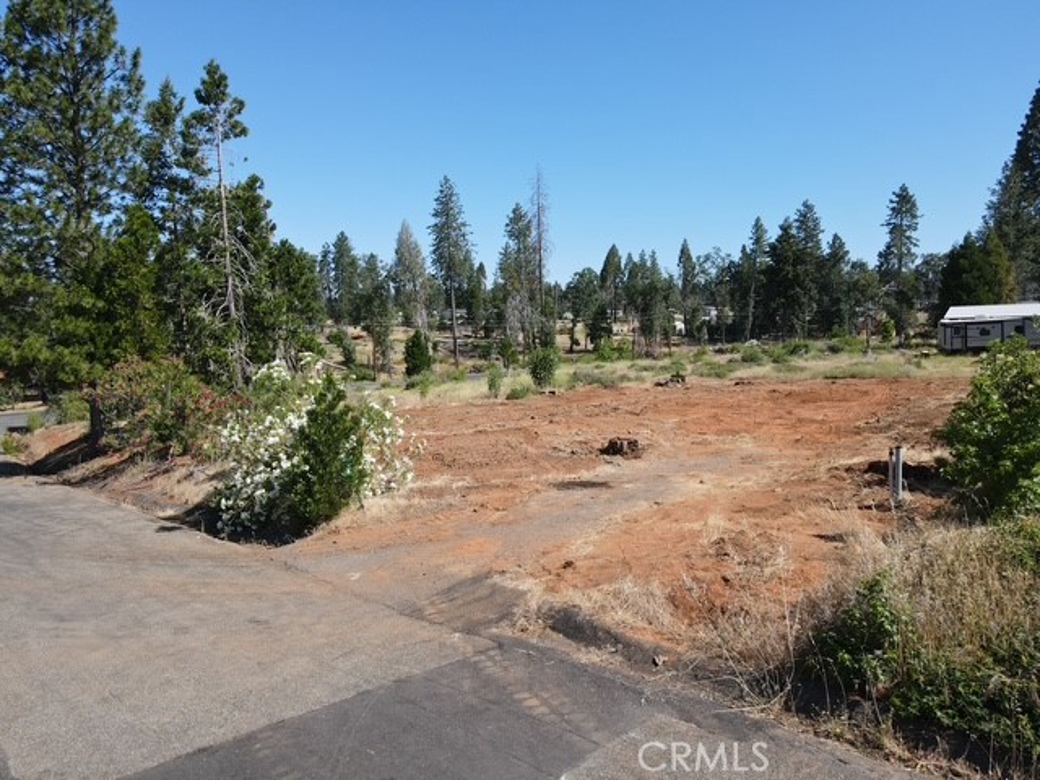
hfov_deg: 71.6
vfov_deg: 56.8
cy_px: 390
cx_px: 520
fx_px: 721
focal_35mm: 24
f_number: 2.8
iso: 100
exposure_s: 1/500
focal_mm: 4.5
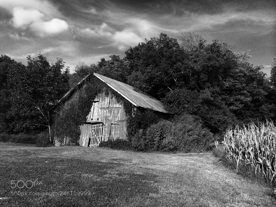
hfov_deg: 60.0
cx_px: 138
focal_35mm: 30
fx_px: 239
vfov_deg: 46.8
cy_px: 104
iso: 32
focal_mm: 4.12
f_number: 2.2
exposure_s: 1/1520
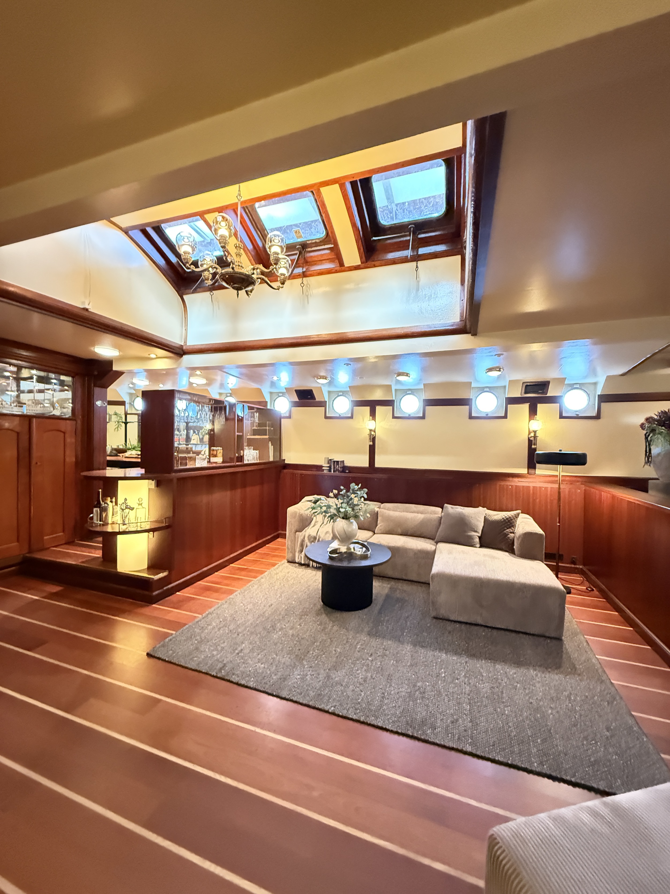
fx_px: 361
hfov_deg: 85.7
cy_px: 447
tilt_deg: +0.7
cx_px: 335
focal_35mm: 14
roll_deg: -0.6
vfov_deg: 102.1
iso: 1600
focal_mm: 2.22
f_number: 2.2
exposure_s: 1/25
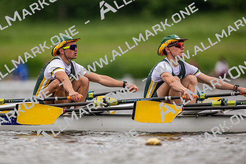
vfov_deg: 2.3
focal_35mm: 600
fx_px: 4101
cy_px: 82
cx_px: 123
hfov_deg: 3.4
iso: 1250
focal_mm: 600
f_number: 4
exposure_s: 1/2000
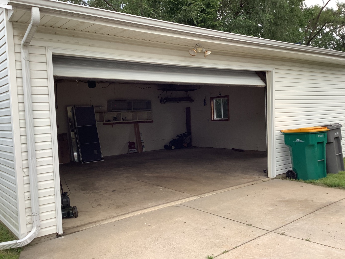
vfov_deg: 44.2
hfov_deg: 56.8
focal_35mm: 32
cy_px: 130
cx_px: 171
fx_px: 319
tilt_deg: -2.3
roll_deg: +2.3
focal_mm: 3.3
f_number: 2.4
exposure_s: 1/316
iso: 25
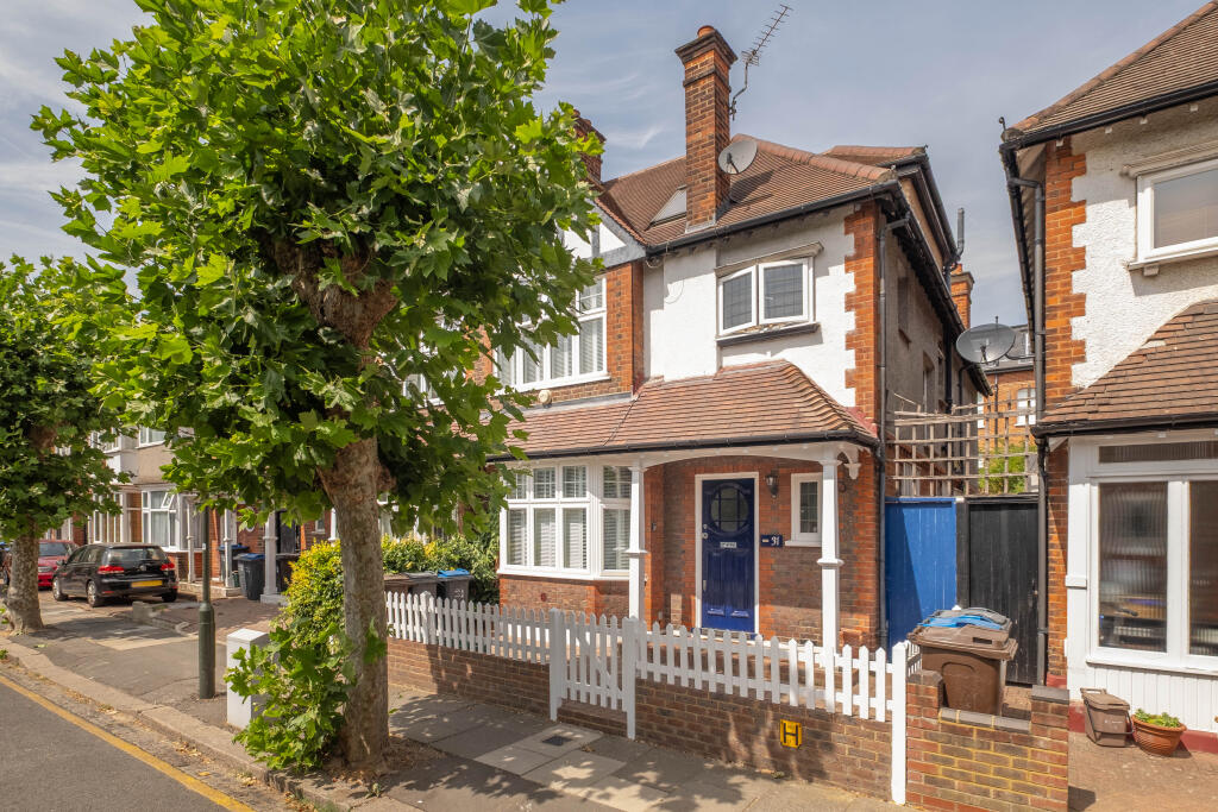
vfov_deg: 77.3
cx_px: 609
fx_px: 508
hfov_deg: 100.4
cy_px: 406
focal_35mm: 15
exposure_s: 1/400
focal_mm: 10
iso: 250
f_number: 5.6
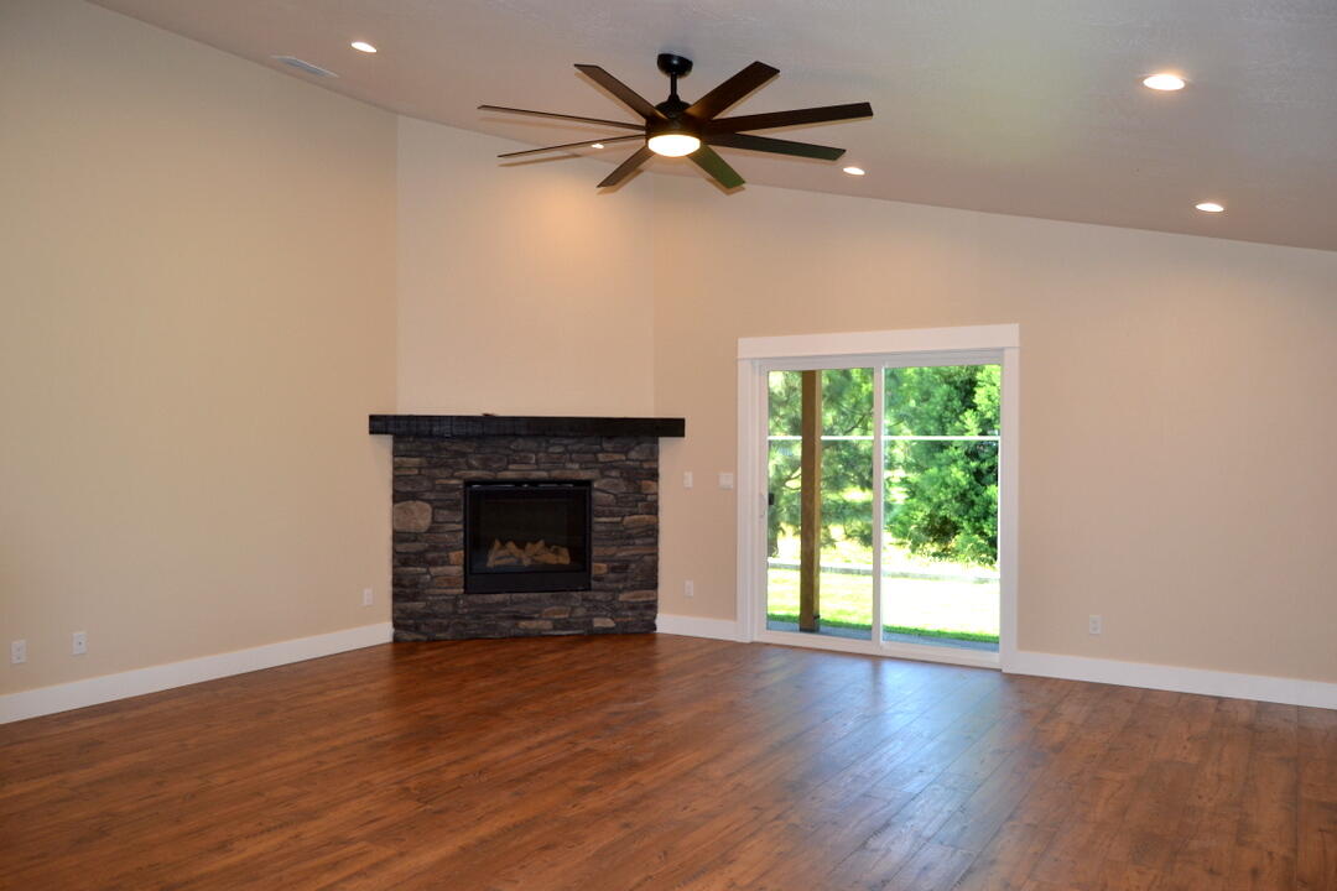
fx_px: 1003
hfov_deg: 67.4
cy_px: 446
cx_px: 668
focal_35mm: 27
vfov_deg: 47.9
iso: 320
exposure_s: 1/125
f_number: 4
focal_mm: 18
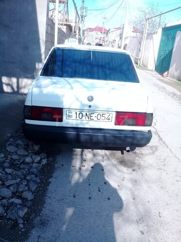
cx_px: 90
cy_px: 121
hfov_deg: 45.4
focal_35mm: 31
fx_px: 216
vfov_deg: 58.4
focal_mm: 3.3
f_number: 2.2
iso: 64
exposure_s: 1/656
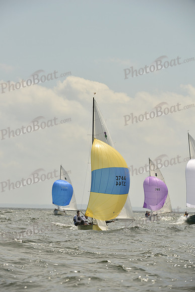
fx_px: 1624
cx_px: 98
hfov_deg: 6.9
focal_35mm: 200
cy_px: 146
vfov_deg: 10.3
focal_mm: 200
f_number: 7.1
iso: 250
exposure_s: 1/1600
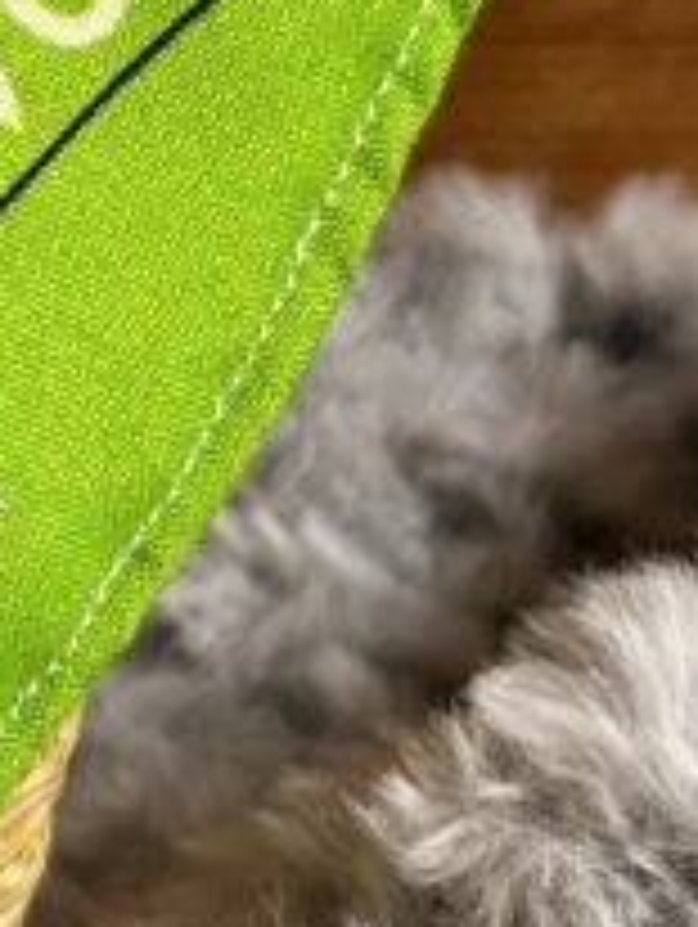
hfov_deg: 10.6
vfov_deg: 14.9
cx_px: -657
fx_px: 3461
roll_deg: +0.6
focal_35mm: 129
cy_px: -58
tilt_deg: -16.4
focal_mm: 5.1
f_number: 1.6
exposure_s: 1/47
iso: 160
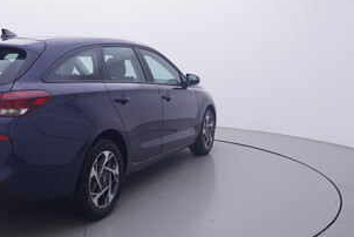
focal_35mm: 41
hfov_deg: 46.3
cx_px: 105
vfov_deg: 32.6
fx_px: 403
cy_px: 87
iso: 200
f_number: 5
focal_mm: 15
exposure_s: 1/80
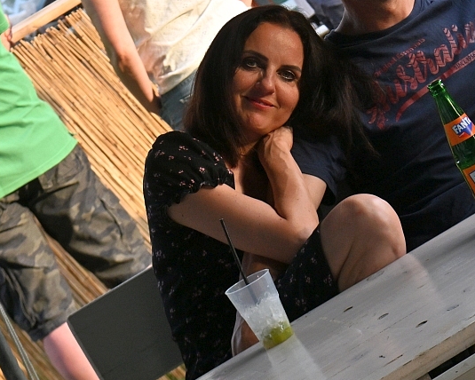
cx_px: 260
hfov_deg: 10.5
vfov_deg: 8.4
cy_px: 157
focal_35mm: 184
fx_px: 2587
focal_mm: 70
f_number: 8
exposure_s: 1/125
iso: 400
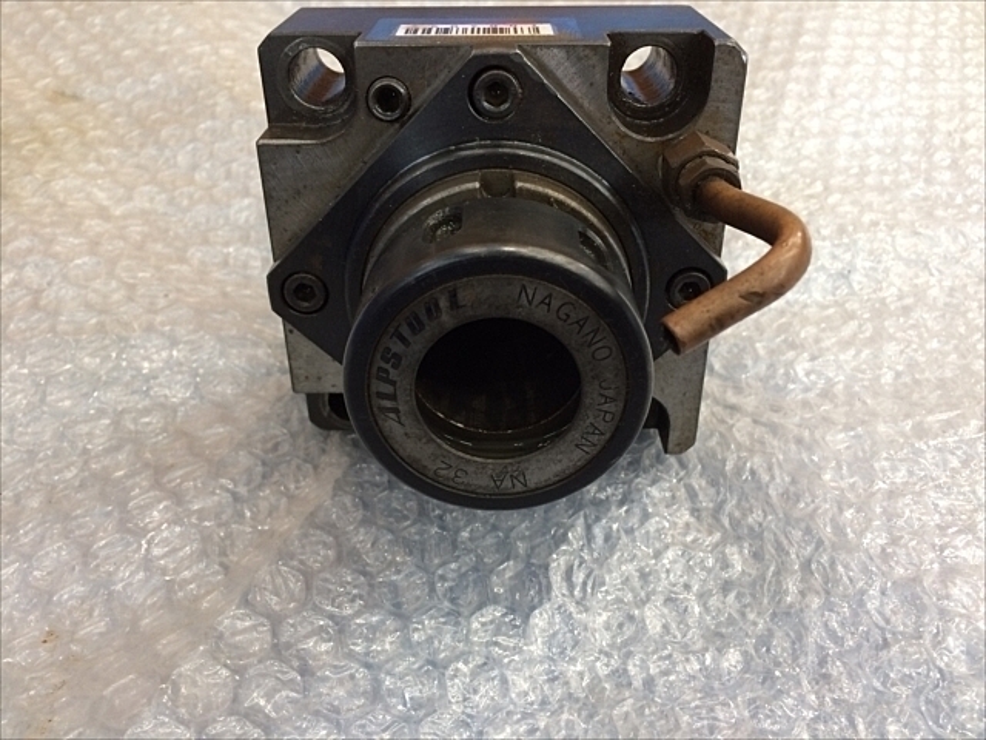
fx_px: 826
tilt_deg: -46.5
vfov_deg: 48.2
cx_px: 493
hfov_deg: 61.7
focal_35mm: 29
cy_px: 370
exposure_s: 1/30
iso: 100
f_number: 2.2
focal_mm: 4.15
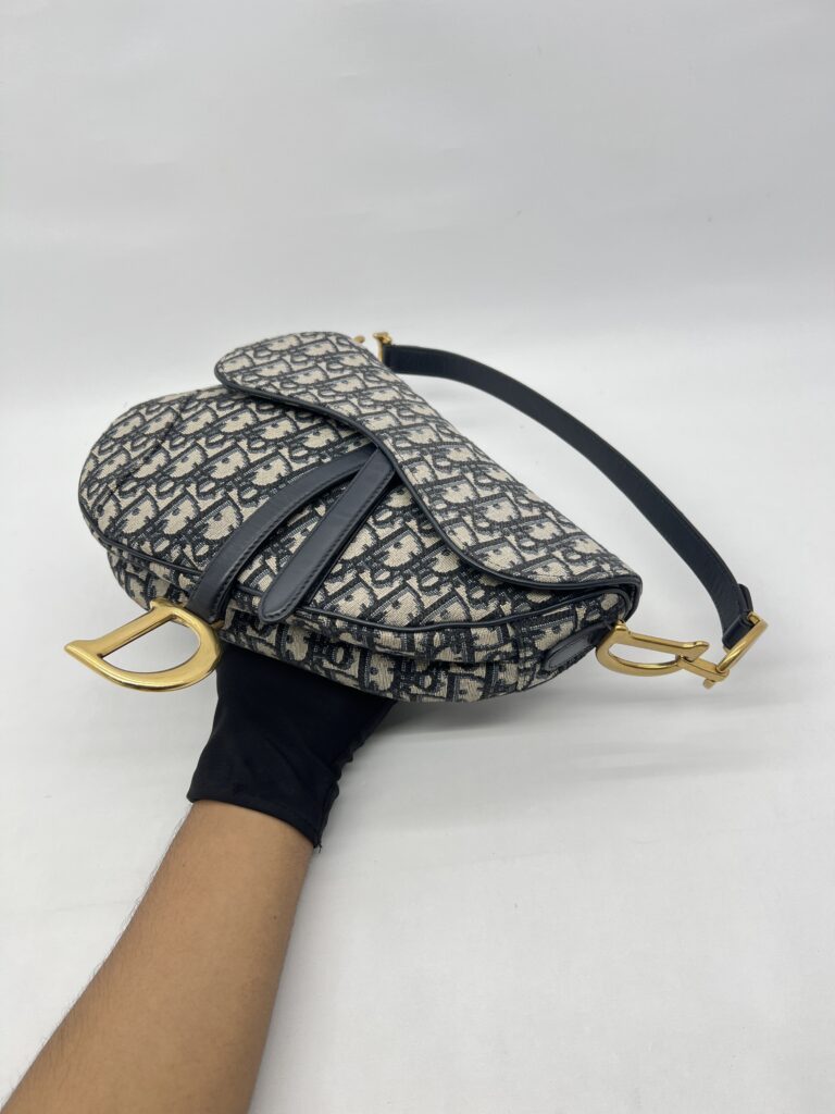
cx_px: 418
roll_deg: +7.7
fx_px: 836
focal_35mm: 26
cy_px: 557
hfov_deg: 53.1
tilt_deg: -42.9
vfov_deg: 67.3
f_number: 1.5
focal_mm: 5.7
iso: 32
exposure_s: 1/101
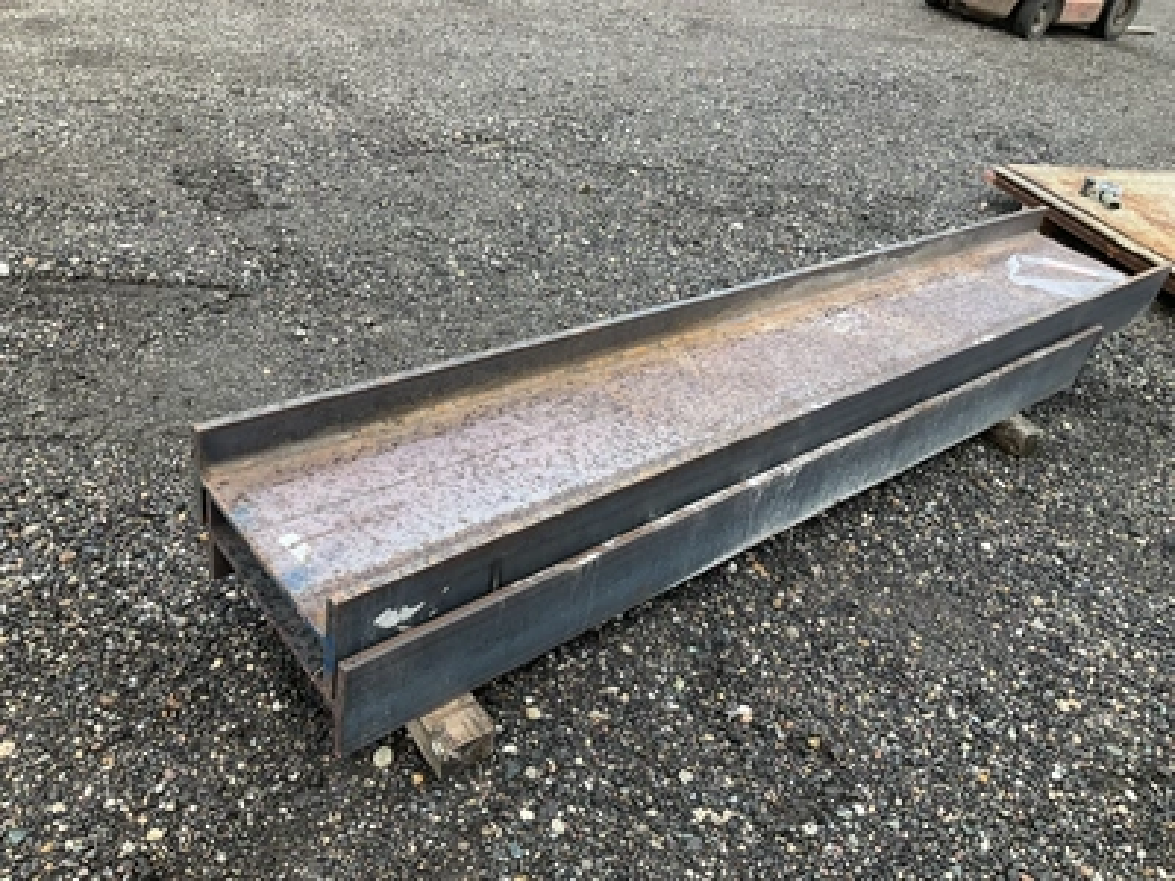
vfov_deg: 48.2
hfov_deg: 61.7
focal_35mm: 29
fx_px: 984
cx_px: 588
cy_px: 440
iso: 16
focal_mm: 3
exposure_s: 1/122
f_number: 1.8
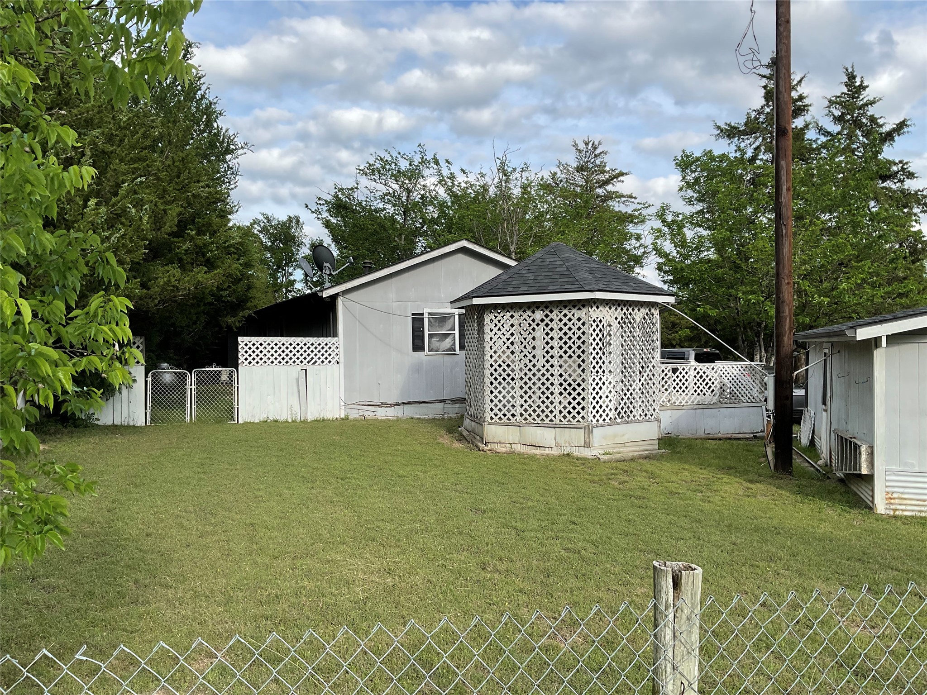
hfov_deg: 61.7
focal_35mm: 29
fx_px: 777
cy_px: 348
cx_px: 464
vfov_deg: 48.2
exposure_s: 1/1055
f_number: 1.8
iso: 16
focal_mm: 3
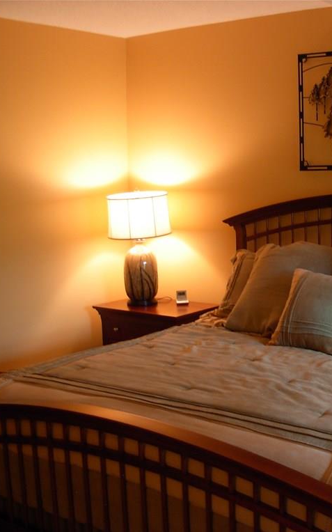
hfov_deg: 23.5
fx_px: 782
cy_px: 267
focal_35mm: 54
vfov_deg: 37.5
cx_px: 280
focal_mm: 6.3
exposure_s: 1/5.4
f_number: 2.9
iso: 79
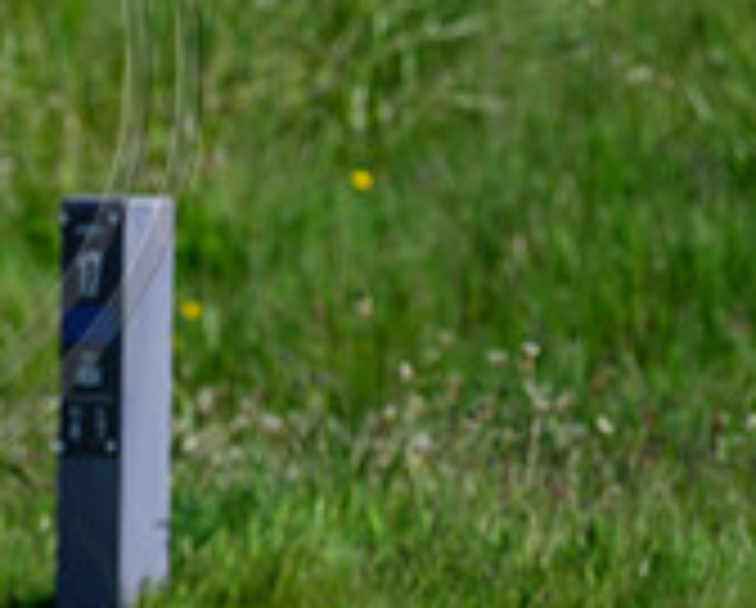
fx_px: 36714
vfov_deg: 0.9
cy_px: -29
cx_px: -598
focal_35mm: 1638
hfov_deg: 1.2
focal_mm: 400
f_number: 4.5
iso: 500
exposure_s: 1/5000
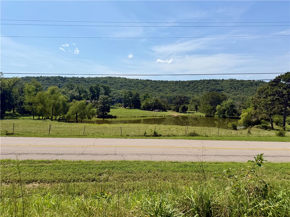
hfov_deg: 71.6
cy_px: 108
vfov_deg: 56.8
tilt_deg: -2.3
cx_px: 145
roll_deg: +0.2
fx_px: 201
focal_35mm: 24
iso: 80
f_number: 1.78
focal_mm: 6.76
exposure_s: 1/6711
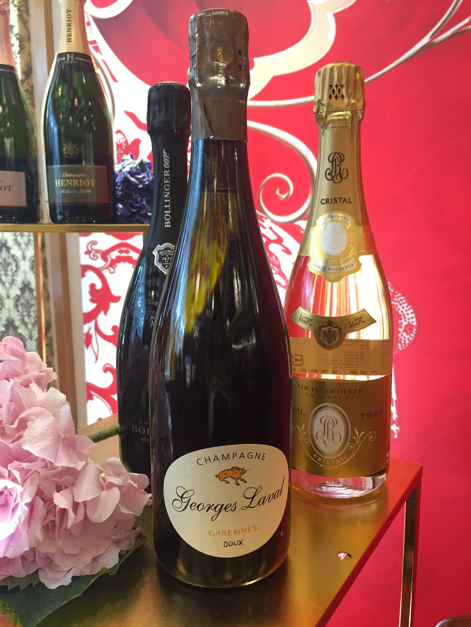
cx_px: 236
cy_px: 314
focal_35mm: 29
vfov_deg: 61.7
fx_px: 526
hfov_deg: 48.2
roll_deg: +0.5
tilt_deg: -10.1
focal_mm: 4.15
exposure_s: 1/30
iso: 100
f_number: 2.2
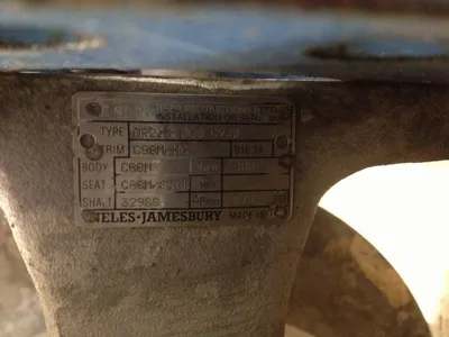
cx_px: 224
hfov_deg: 52.6
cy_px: 168
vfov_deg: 40.7
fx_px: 454
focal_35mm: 35
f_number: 2.4
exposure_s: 1/15
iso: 800
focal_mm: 4.28
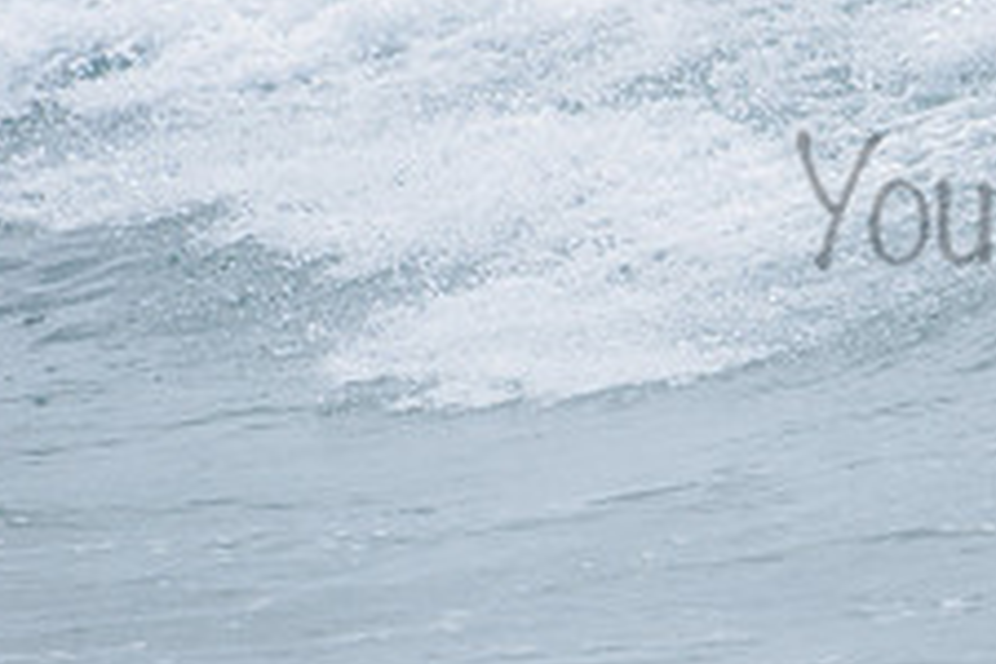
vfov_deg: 0.9
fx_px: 43682
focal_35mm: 1579
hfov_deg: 1.3
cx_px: 1543
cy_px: 112
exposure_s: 1/2000
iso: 200
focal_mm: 500
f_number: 5.6
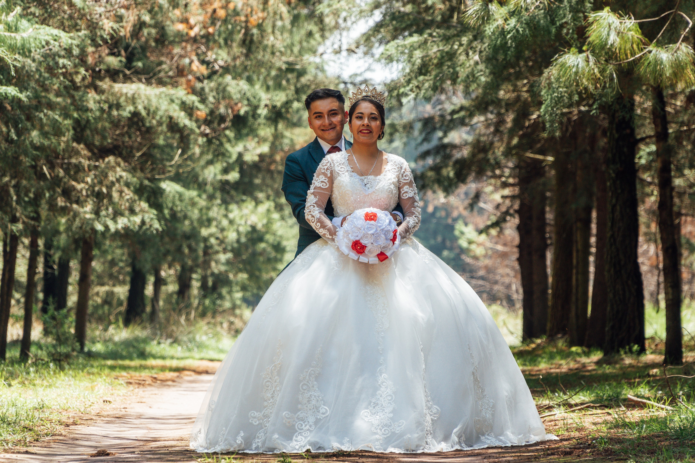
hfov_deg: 11.7
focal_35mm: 176
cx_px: 344
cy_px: 222
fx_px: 3403
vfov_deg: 7.8
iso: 160
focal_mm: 104
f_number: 4
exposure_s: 1/250
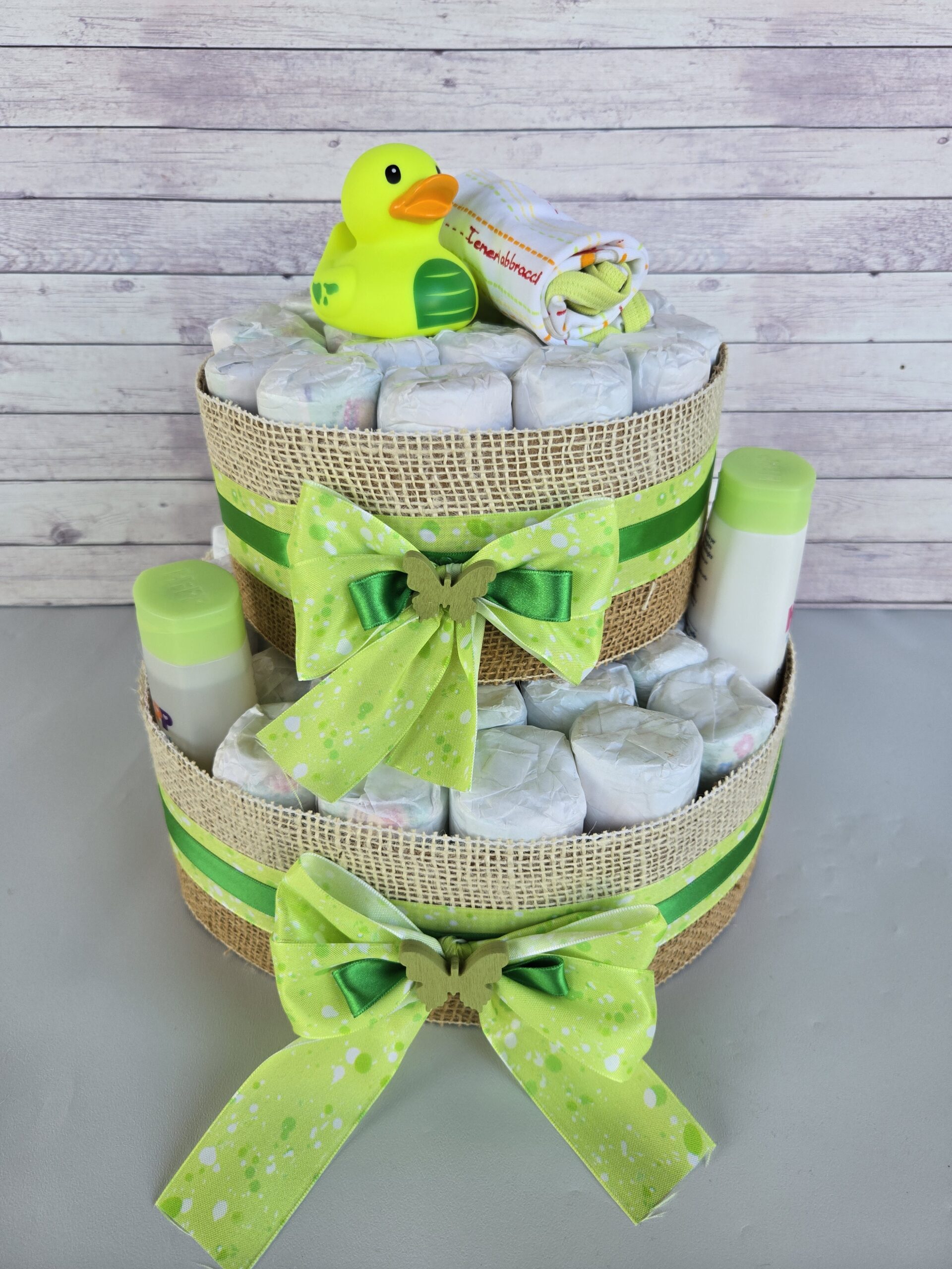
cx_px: 476
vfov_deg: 73.9
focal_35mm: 23
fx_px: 843
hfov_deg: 58.9
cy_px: 634
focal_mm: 5.4
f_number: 1.8
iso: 80
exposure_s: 1/508
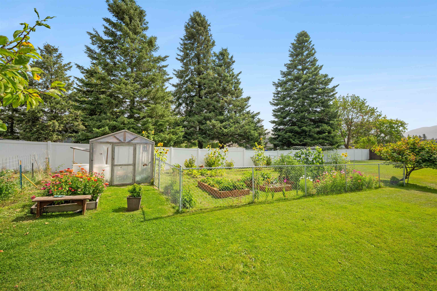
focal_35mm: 16
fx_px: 194
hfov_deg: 96.7
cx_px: 218
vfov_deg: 73.7
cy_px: 146
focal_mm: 16
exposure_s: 1/30
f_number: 8
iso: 100
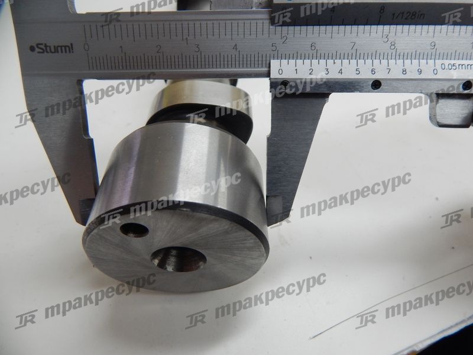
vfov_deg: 61.1
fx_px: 301
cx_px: 236
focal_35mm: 22
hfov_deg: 76.4
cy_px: 178
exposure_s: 1/30
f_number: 3
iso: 320
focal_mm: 4
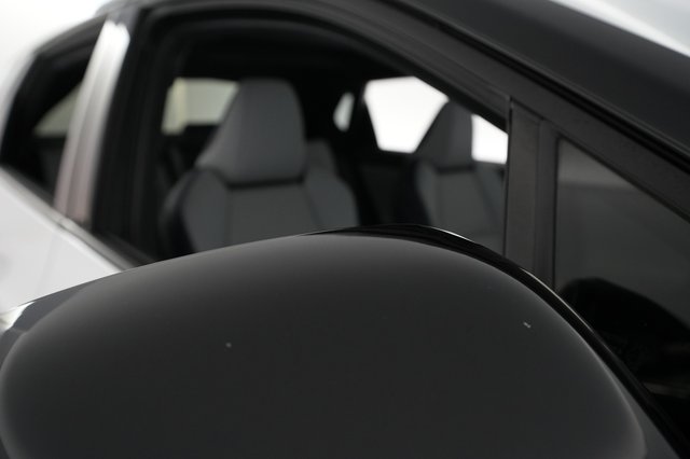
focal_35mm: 28
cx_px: 345
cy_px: 230
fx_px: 536
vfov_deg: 46.4
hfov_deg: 65.5
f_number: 5
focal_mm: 28
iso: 2500
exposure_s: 1/100
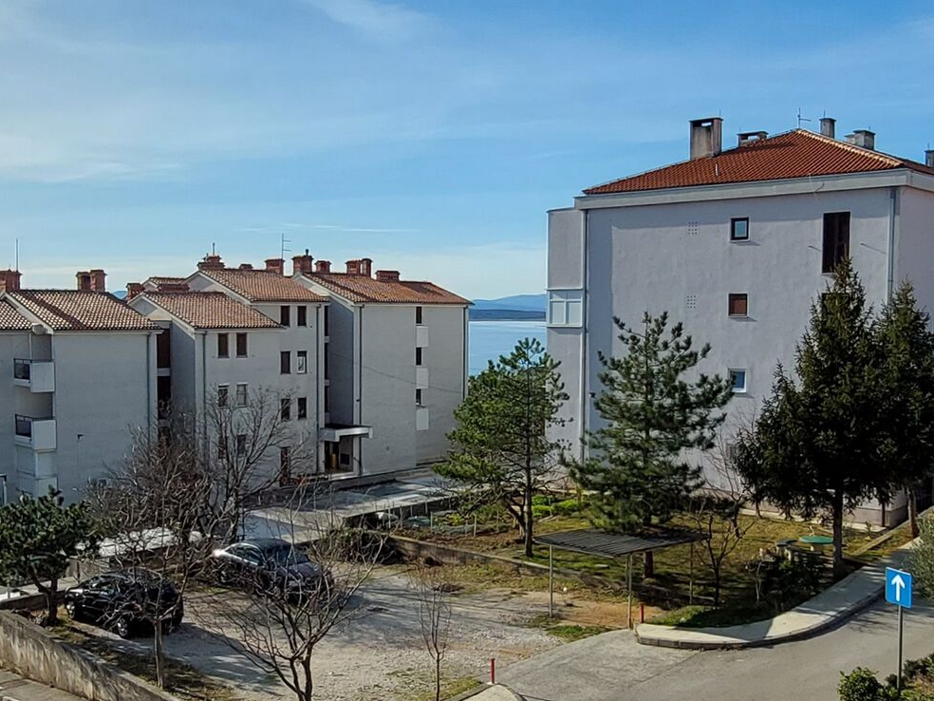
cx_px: 420
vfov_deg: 38.6
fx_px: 998
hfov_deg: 50.1
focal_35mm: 37
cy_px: 375
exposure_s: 1/2000
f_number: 2.2
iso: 50
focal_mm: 1.74
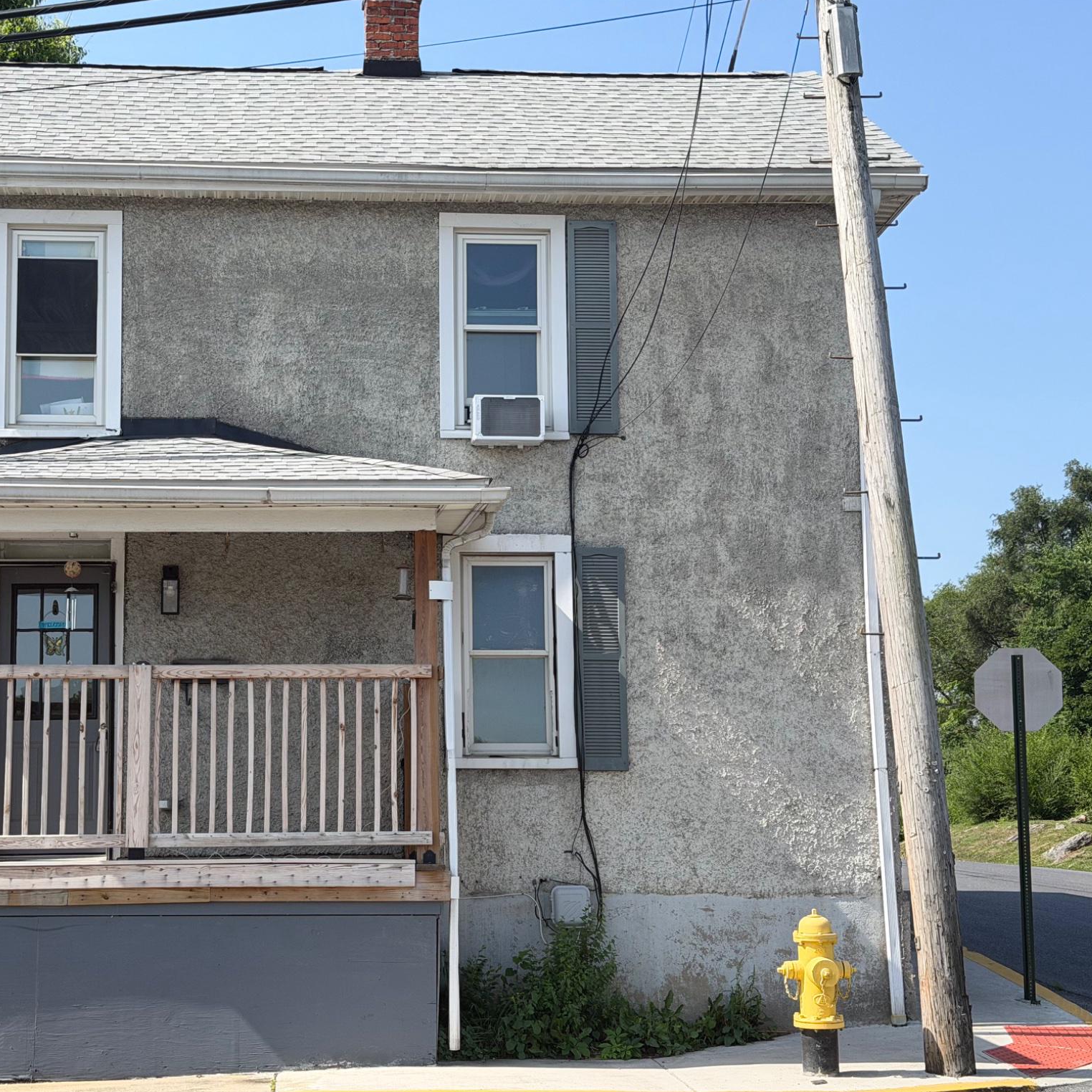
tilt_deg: +7.9
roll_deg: +0.6
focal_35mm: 57
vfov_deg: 30.0
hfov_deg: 29.9
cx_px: 398
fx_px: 2034
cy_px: 545
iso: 64
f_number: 1.78
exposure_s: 1/3096
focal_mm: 6.76
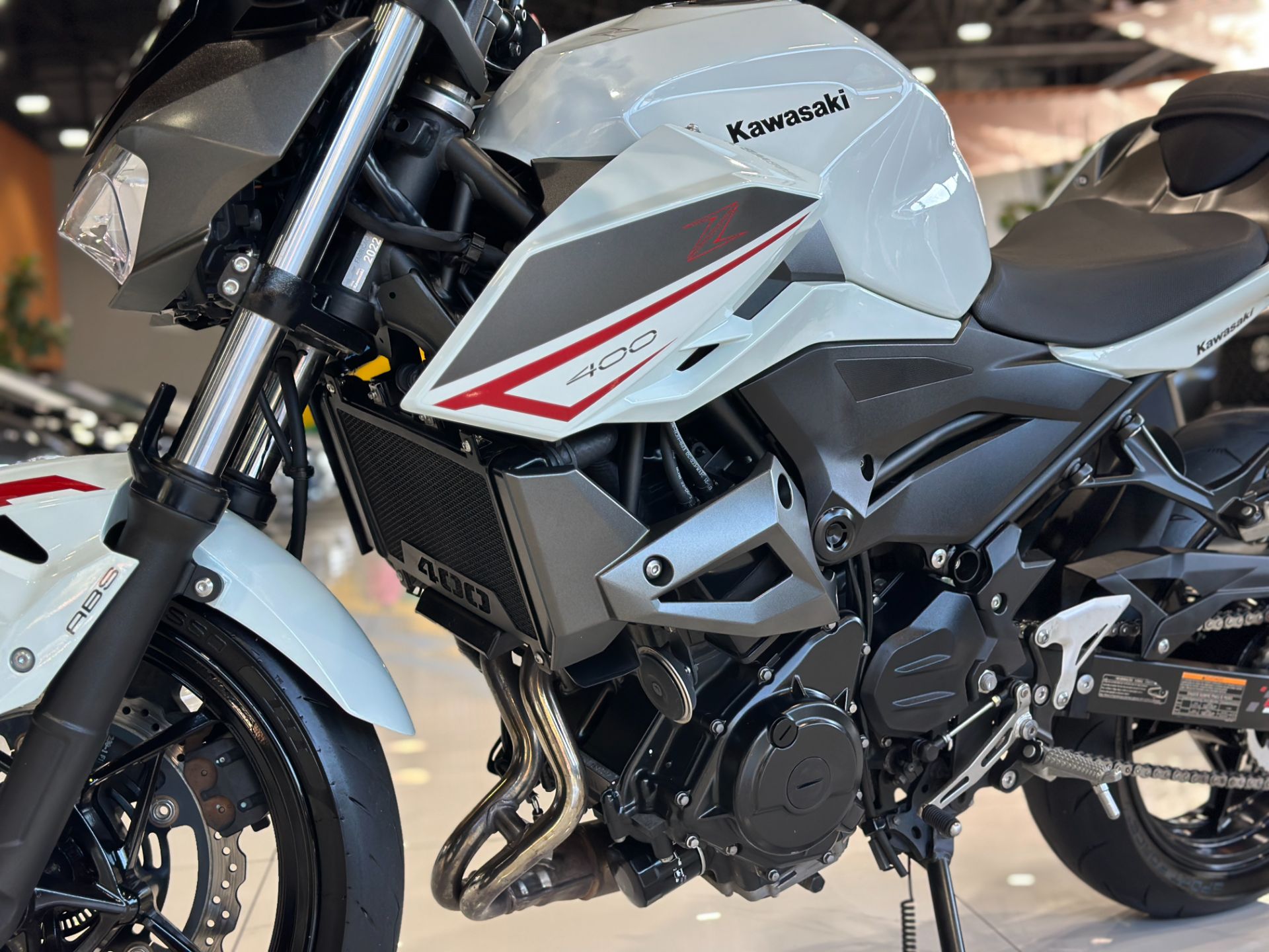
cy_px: 476
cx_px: 634
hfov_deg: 39.7
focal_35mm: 48
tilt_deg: -1.5
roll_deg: +3.0
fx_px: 1760
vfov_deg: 30.3
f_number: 1.78
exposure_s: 1/120
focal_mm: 6.86
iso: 100
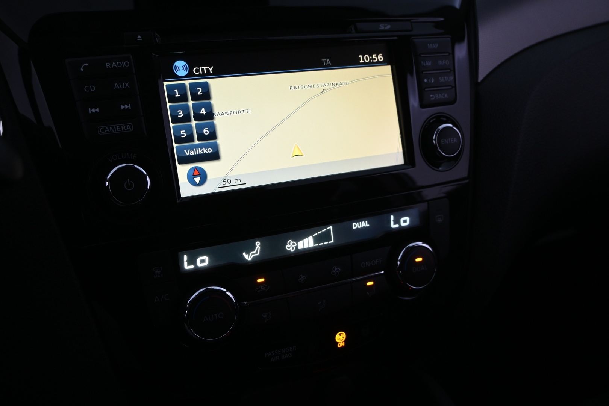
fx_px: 609
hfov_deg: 53.1
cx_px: 304
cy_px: 203
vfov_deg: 36.9
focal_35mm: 36
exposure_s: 1/40
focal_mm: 24
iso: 720
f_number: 4.2
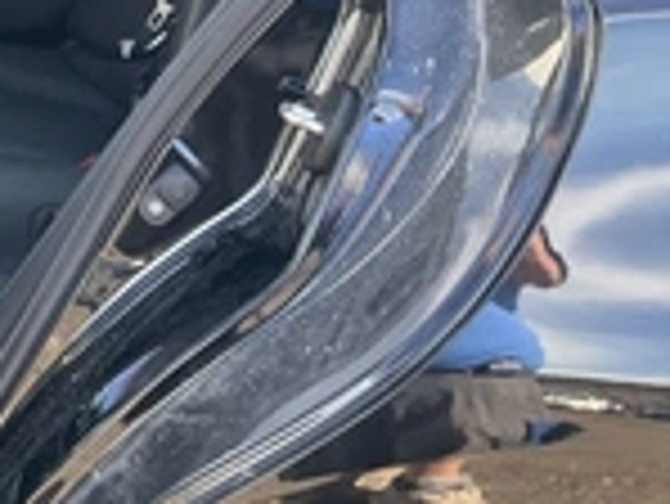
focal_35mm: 78
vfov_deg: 18.6
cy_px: 54
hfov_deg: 22.8
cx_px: -157
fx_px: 1511
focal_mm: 3
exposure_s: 1/154
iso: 32
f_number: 1.8
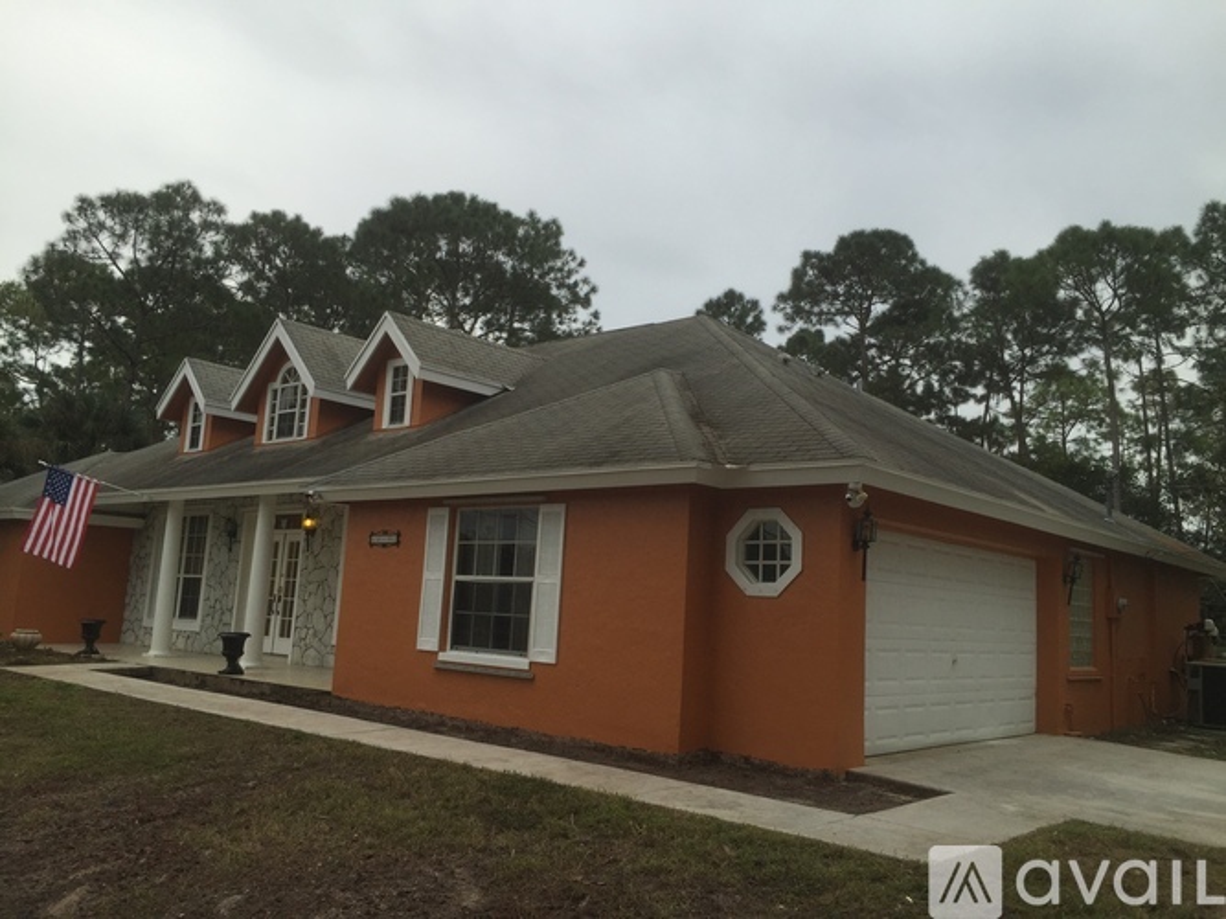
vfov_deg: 48.2
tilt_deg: +9.8
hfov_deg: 61.7
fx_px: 1027
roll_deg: -4.1
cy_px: 460
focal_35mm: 29
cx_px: 613
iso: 32
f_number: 2.2
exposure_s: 1/408
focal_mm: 4.15
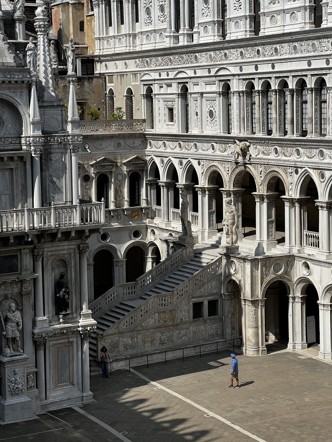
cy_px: 221
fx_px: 985
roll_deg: +1.4
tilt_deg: -6.7
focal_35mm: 77
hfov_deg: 19.1
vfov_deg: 25.3
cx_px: 166
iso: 32
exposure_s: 1/1277
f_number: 2.8
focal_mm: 9
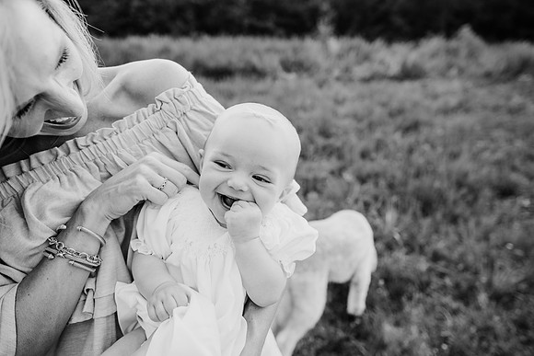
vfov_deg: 53.2
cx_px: 267
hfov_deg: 73.7
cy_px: 178
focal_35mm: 24
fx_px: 356
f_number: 2.8
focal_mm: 24
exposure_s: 1/500
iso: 160
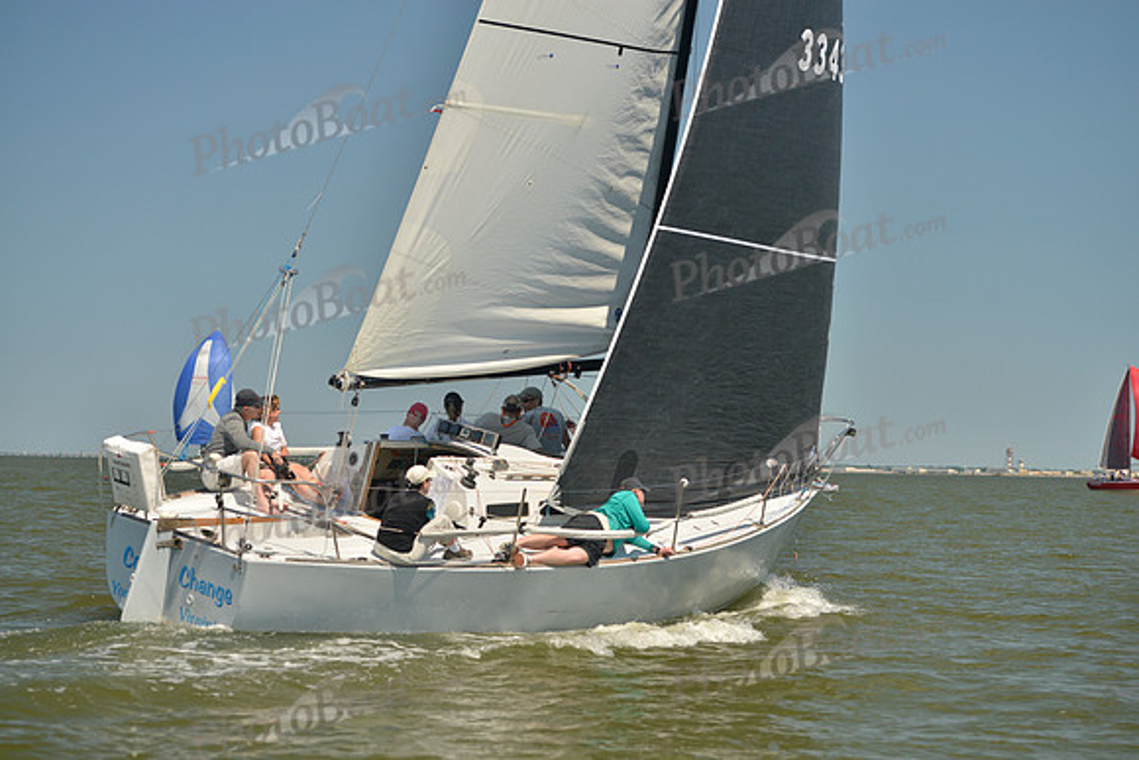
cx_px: 570
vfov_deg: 17.5
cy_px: 380
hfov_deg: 26.0
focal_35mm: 78
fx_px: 2468
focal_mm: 78
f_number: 4
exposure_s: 1/1250
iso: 200
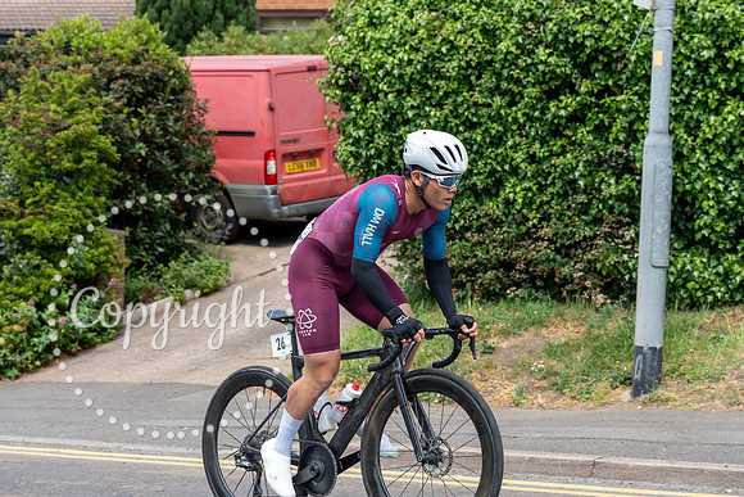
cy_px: 248
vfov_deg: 16.3
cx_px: 372
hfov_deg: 24.2
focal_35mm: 84
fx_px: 1736
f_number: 5.6
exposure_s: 1/1000
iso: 800
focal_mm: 84
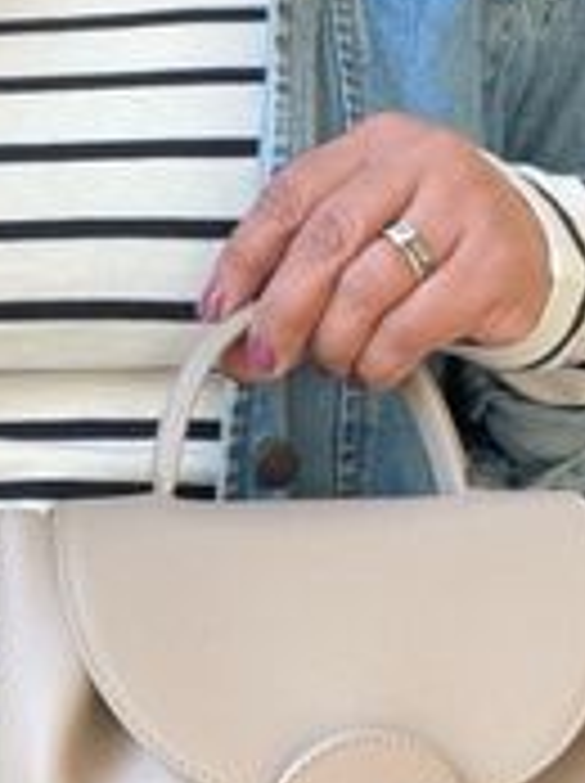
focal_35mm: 69
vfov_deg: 28.2
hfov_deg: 21.0
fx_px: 1559
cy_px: 400
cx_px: 122
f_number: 2.2
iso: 125
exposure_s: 1/60
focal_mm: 2.71
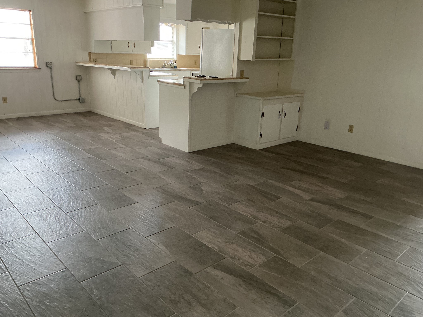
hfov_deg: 61.7
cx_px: 212
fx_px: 354
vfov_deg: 48.2
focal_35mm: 29
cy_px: 158
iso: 200
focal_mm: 3
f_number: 1.8
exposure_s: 1/60
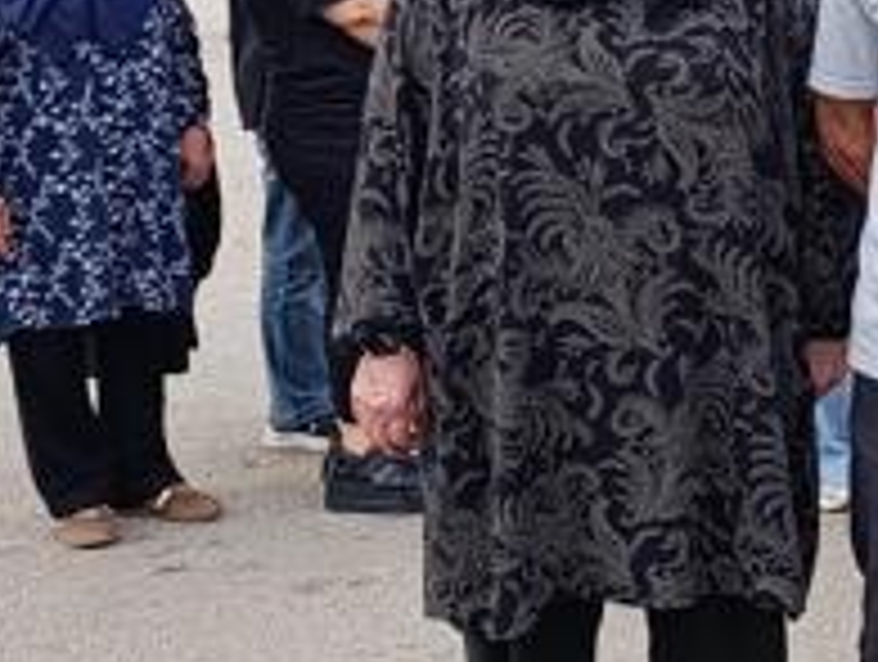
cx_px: 1117
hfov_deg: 19.2
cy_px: 23
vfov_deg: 15.4
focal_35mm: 95
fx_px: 2414
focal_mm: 6.11
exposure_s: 1/100
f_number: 1.65
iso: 65
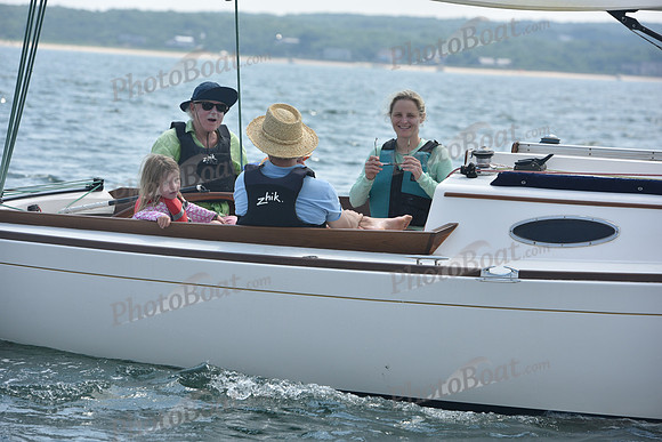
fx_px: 3127
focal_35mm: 170
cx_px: 331
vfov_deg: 8.1
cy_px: 221
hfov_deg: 12.1
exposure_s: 1/1000
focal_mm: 170
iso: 250
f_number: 7.1
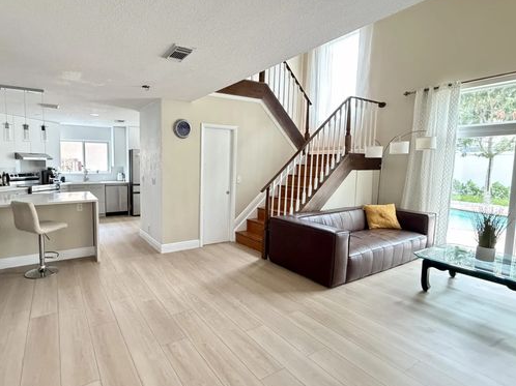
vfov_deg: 71.5
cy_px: 186
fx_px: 268
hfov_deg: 86.3
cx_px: 198
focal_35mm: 18
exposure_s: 1/60
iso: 1000
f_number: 2.2
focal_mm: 2.22
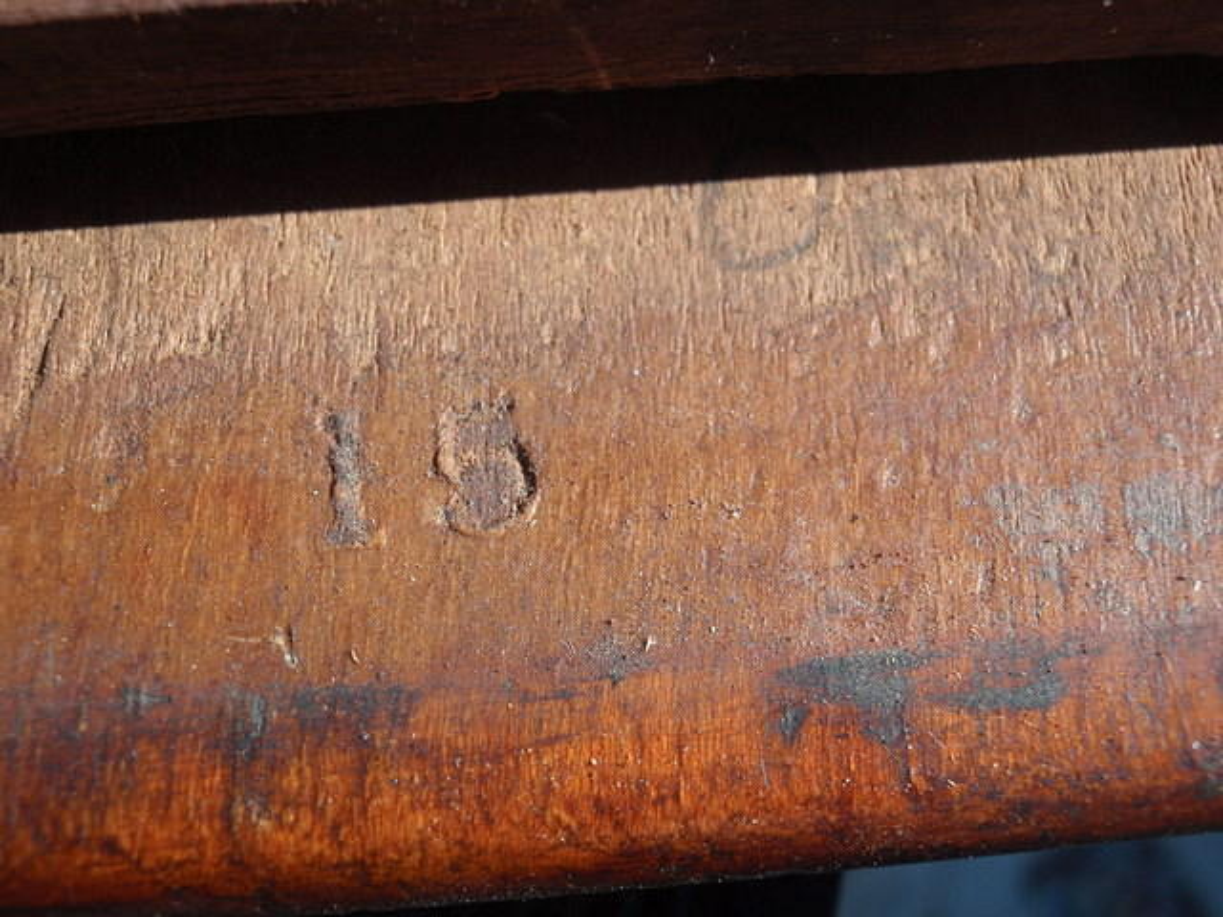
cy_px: 458
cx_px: 612
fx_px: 1413
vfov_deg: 36.0
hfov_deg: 46.8
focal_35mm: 40
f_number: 3.9
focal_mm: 7.25
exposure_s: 1/250
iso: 64
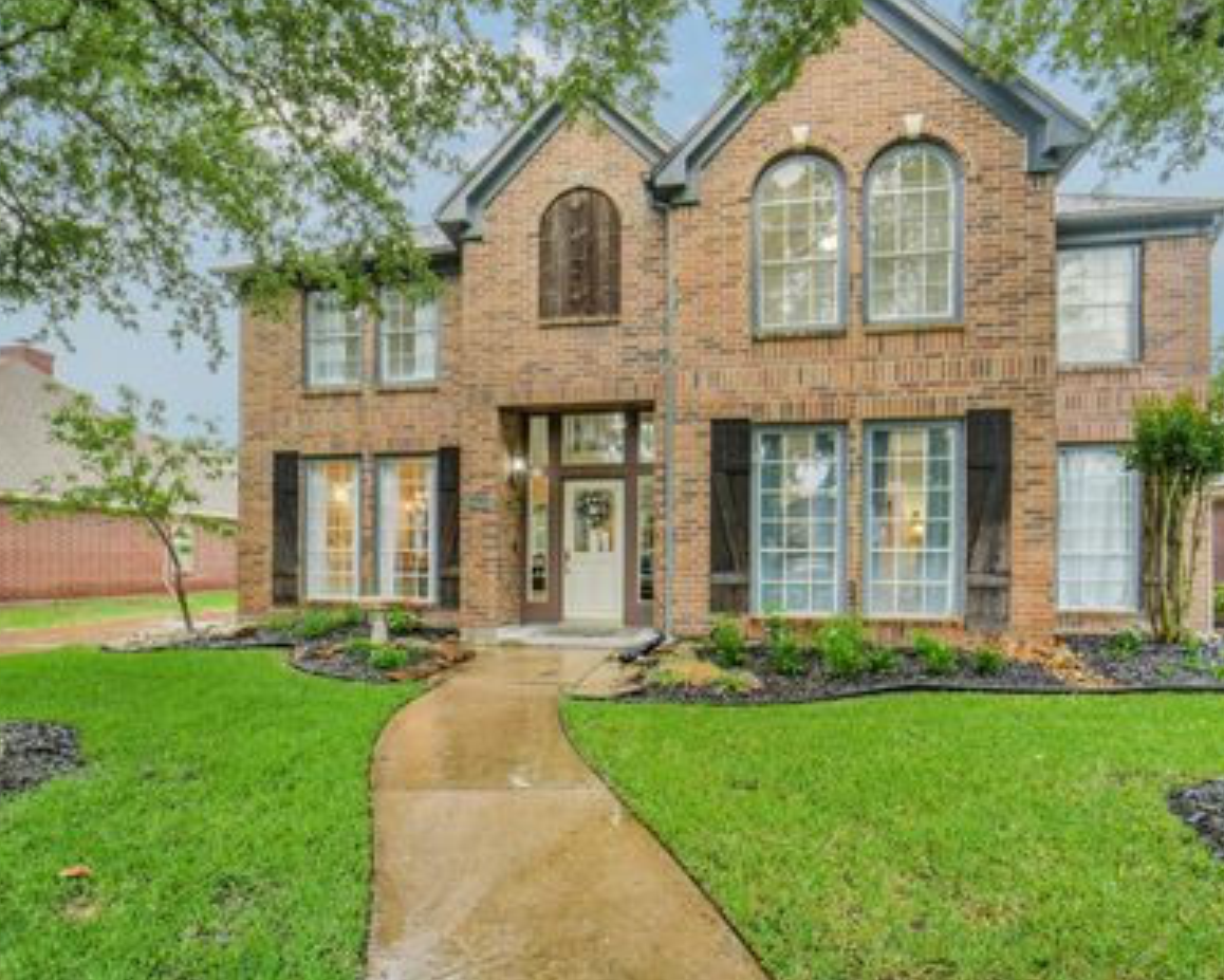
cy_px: 496
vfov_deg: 77.0
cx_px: 590
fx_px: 616
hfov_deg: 89.6
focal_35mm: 17
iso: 500
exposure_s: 1/25
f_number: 11
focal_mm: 14
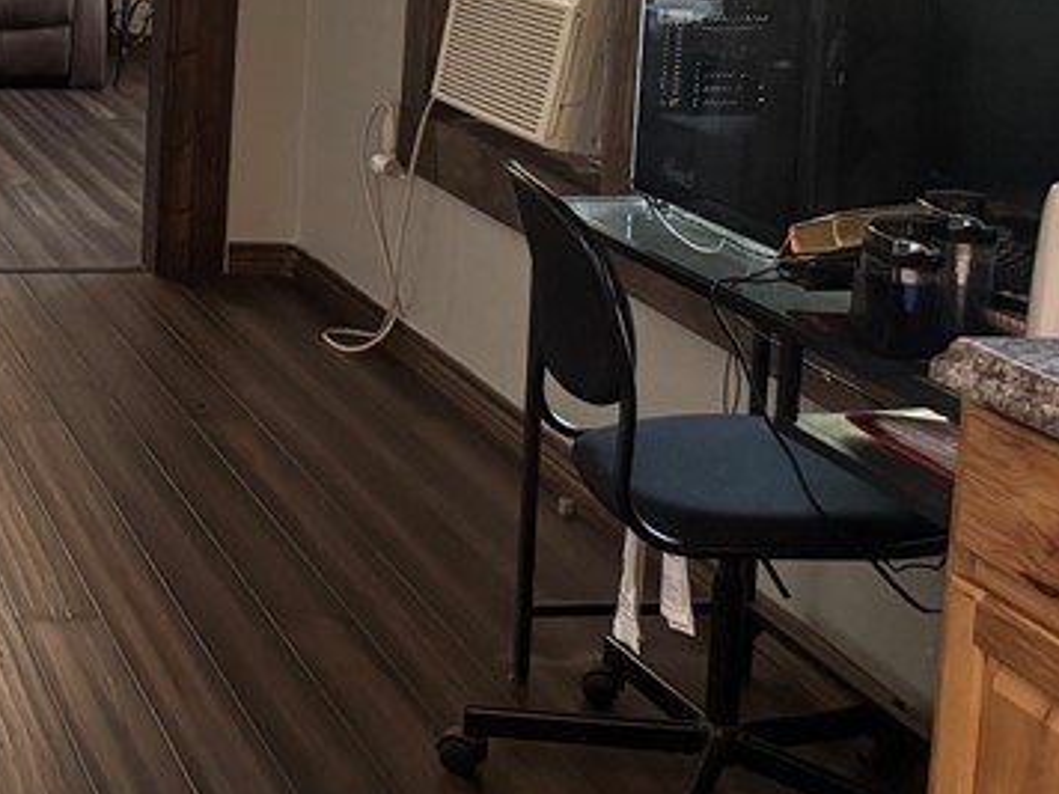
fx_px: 2111
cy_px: 15
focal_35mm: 69
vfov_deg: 20.7
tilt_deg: -8.0
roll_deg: -1.6
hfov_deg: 24.5
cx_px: -318
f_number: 1.78
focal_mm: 6.76
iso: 640
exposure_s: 1/60
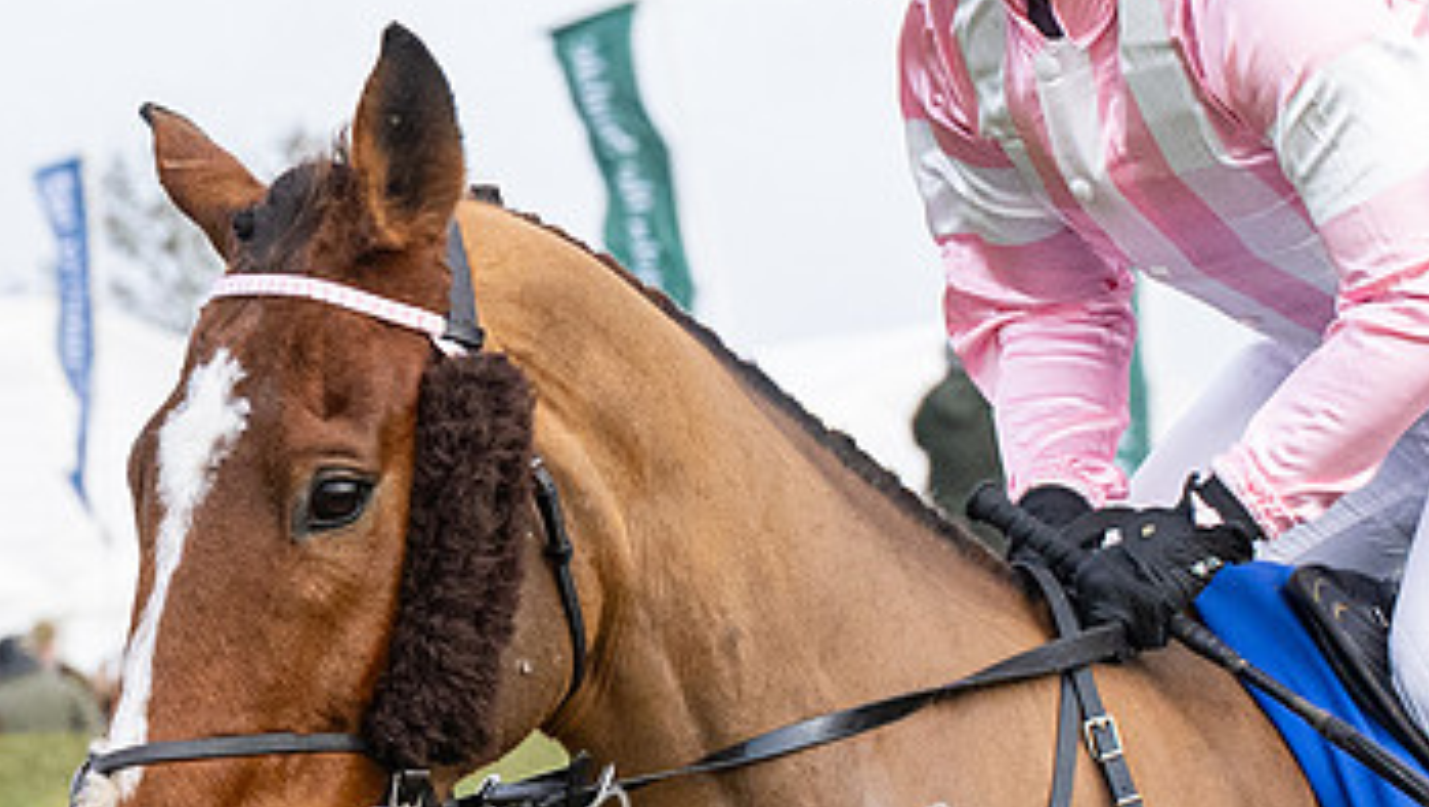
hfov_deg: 6.1
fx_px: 13311
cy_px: 1138
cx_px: 1177
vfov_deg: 3.5
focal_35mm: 351
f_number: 5
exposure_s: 1/1600
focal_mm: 70
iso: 800
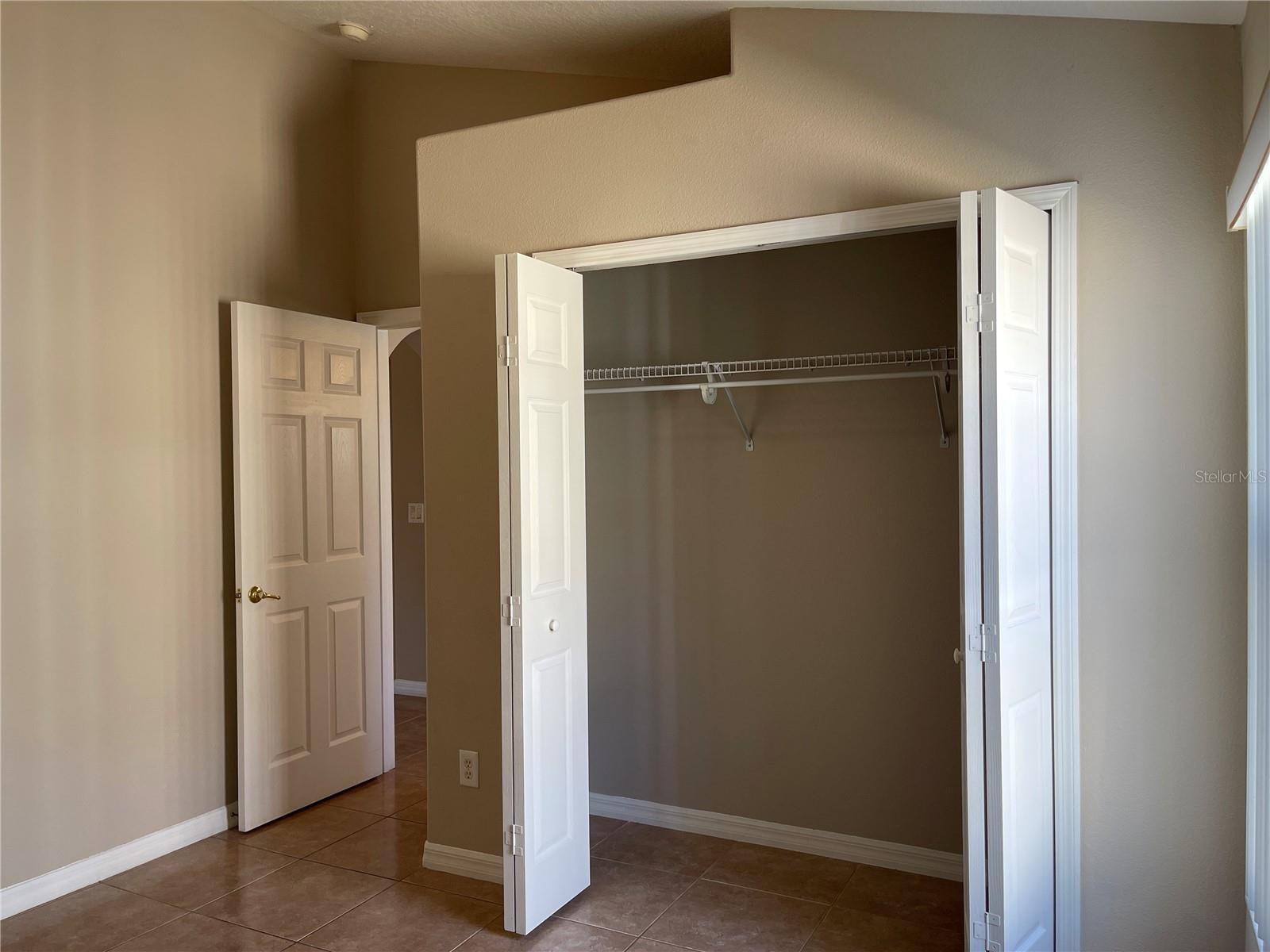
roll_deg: +0.6
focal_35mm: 26
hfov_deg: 67.3
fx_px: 954
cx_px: 635
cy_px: 476
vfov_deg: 53.1
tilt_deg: -1.7
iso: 80
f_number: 1.6
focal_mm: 5.1
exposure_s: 1/120
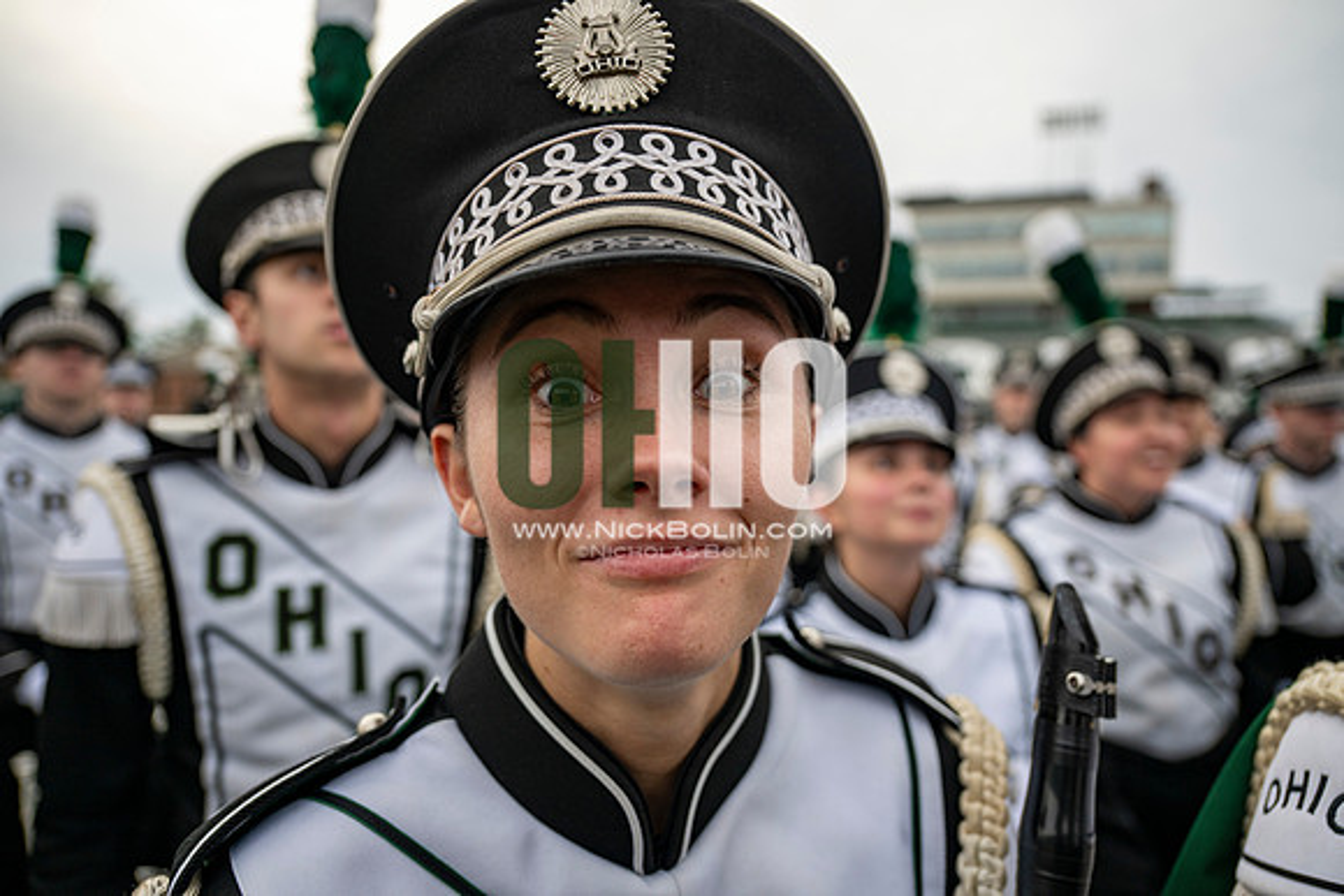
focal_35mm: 24
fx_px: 896
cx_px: 672
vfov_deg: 53.2
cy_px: 448
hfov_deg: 73.7
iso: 200
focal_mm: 24
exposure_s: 1/500
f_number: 2.8
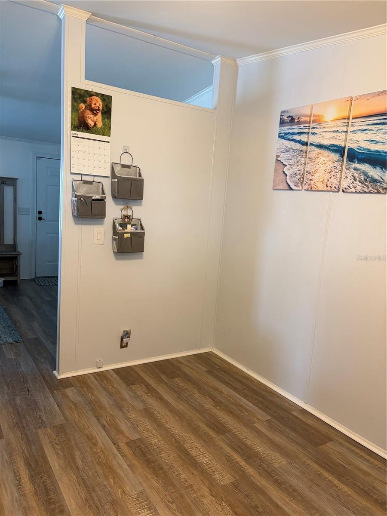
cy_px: 258
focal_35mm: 26
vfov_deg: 67.3
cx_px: 194
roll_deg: -3.4
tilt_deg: -7.4
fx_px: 388
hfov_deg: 53.1
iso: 160
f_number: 1.6
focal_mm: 5.96
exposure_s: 1/60
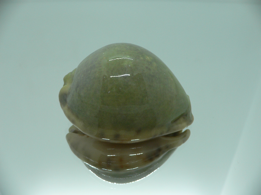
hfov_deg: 52.6
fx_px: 264
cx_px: 130
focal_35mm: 35
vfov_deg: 40.7
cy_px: 98
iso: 100
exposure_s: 1/60
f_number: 2.8
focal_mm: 4.6
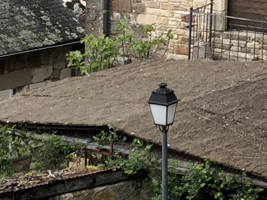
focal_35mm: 266
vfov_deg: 5.5
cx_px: -153
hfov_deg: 7.3
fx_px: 2051
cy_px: -196
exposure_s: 1/750
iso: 16
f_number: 2.4
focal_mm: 6
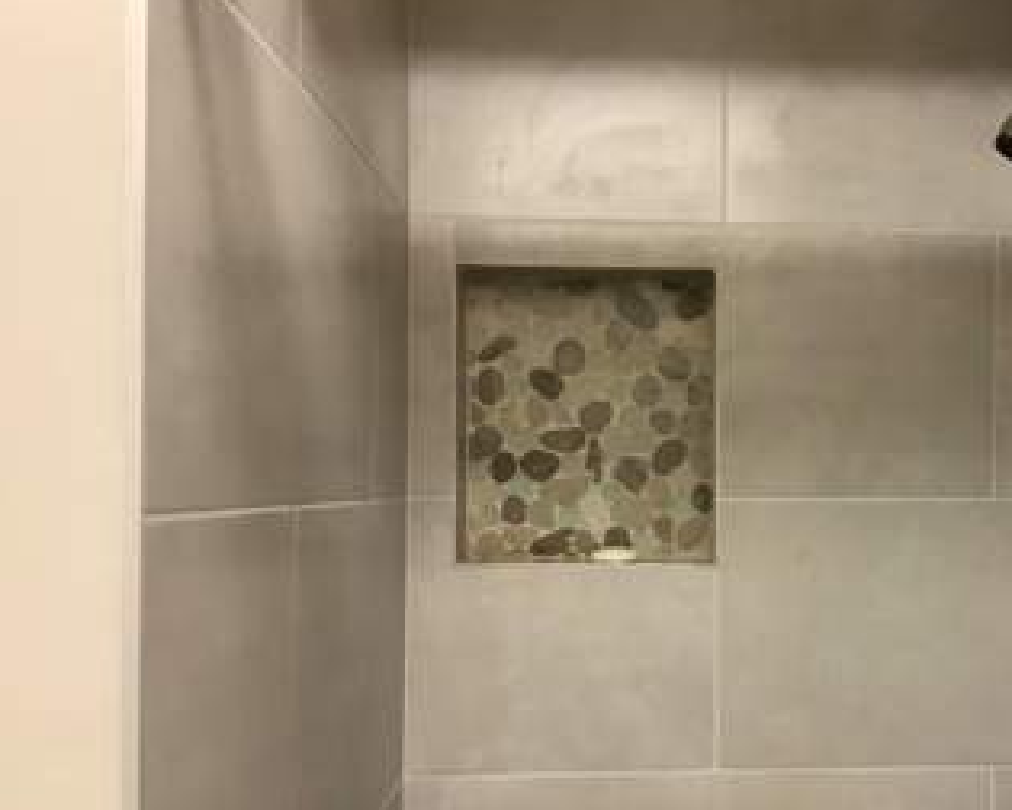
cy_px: 490
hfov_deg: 39.2
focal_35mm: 46
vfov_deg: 32.6
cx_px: 765
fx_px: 1378
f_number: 2.4
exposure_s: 1/40
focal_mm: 3.3
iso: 320
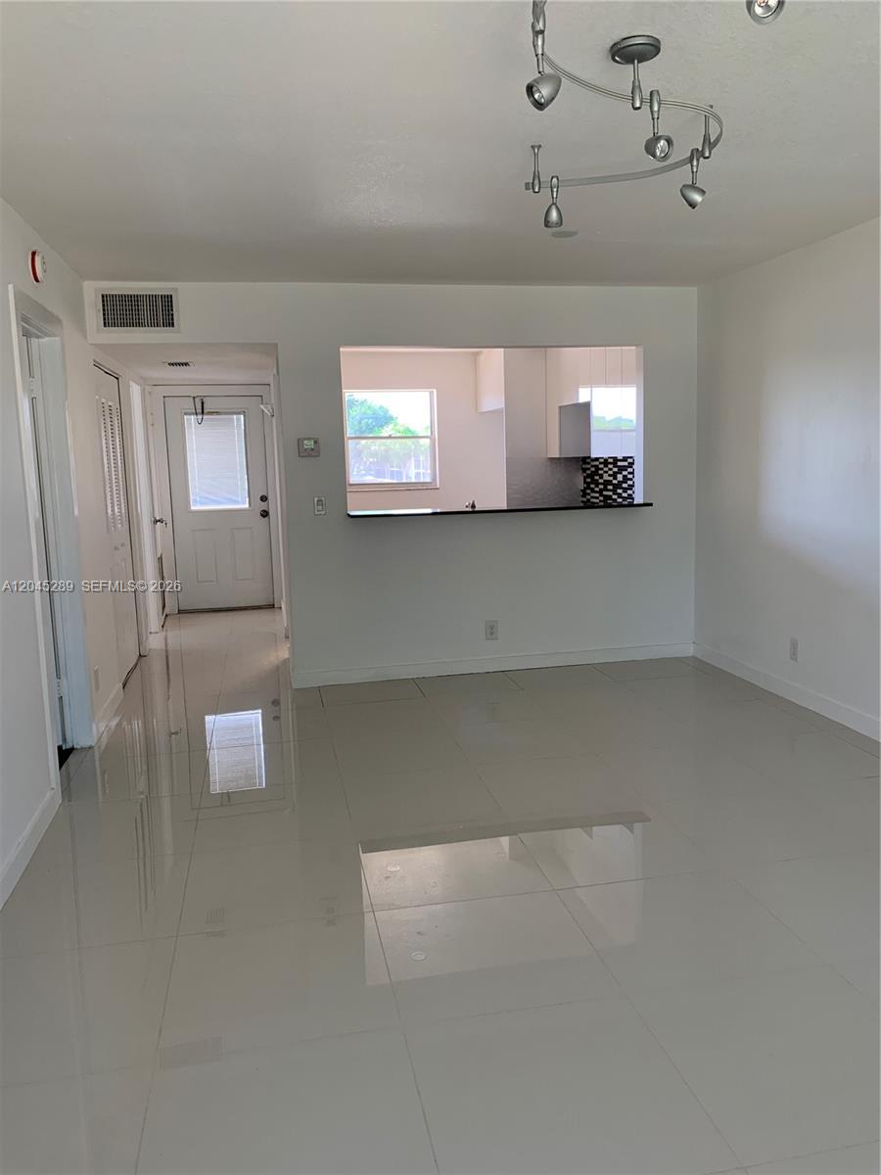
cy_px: 588
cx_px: 440
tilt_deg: -6.5
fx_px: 882
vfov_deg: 67.3
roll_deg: +1.6
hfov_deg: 53.1
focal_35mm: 26
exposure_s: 1/114
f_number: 1.8
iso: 100
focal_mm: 4.25
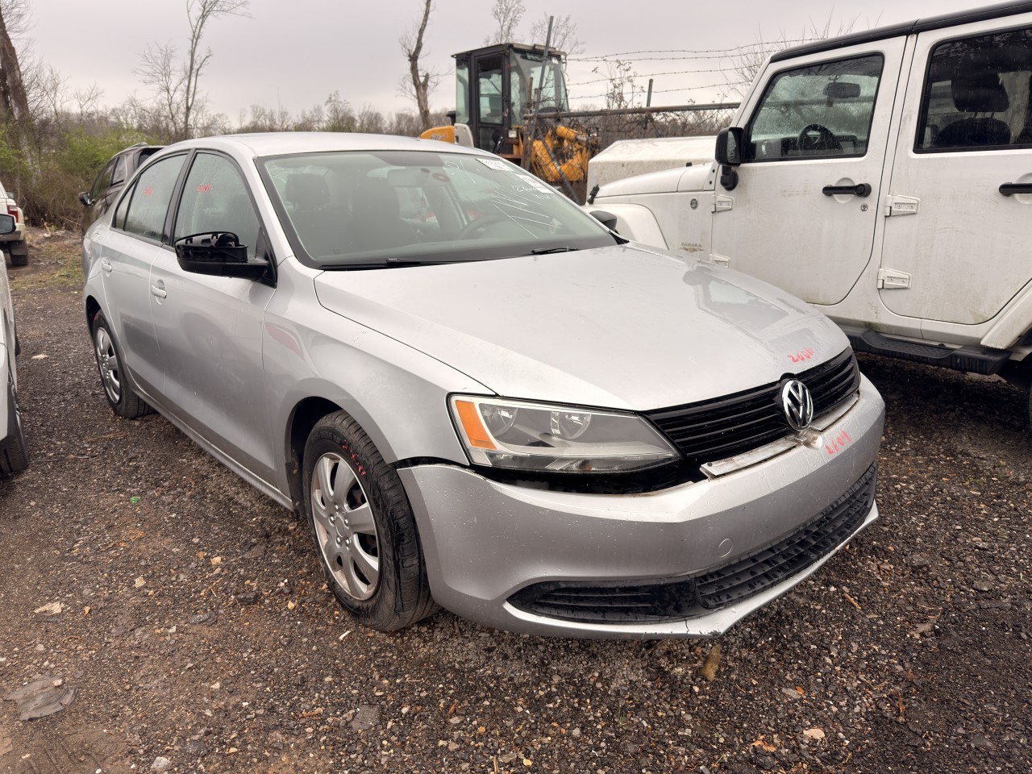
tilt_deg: -18.1
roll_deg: +0.6
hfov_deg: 71.6
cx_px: 516
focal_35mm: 24
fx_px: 716
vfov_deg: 56.8
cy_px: 387
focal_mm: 6.76
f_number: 1.78
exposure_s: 1/1048
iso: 64
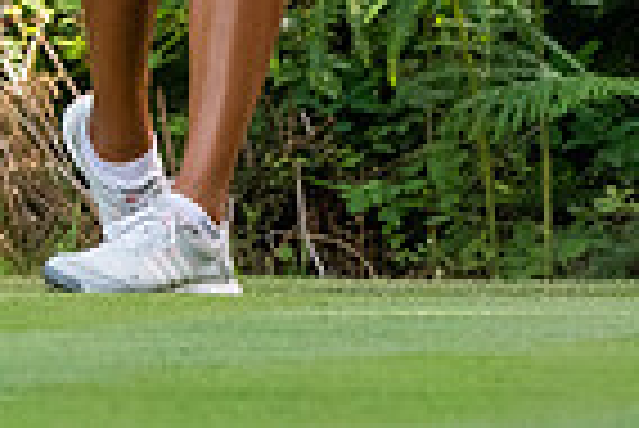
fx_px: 28358
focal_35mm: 1596
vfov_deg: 0.9
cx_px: -504
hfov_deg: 1.3
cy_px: -439
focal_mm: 260
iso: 2000
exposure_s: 1/1000
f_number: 6.3
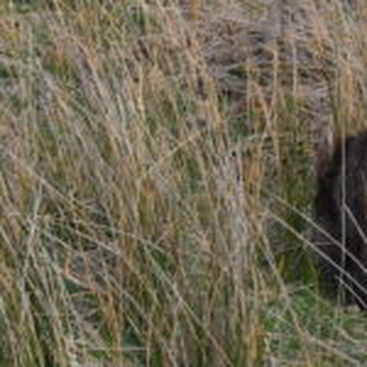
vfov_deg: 5.8
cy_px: -241
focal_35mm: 296
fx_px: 3550
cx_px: 294
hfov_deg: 5.9
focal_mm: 34.3
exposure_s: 1/680
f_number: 5.6
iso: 400
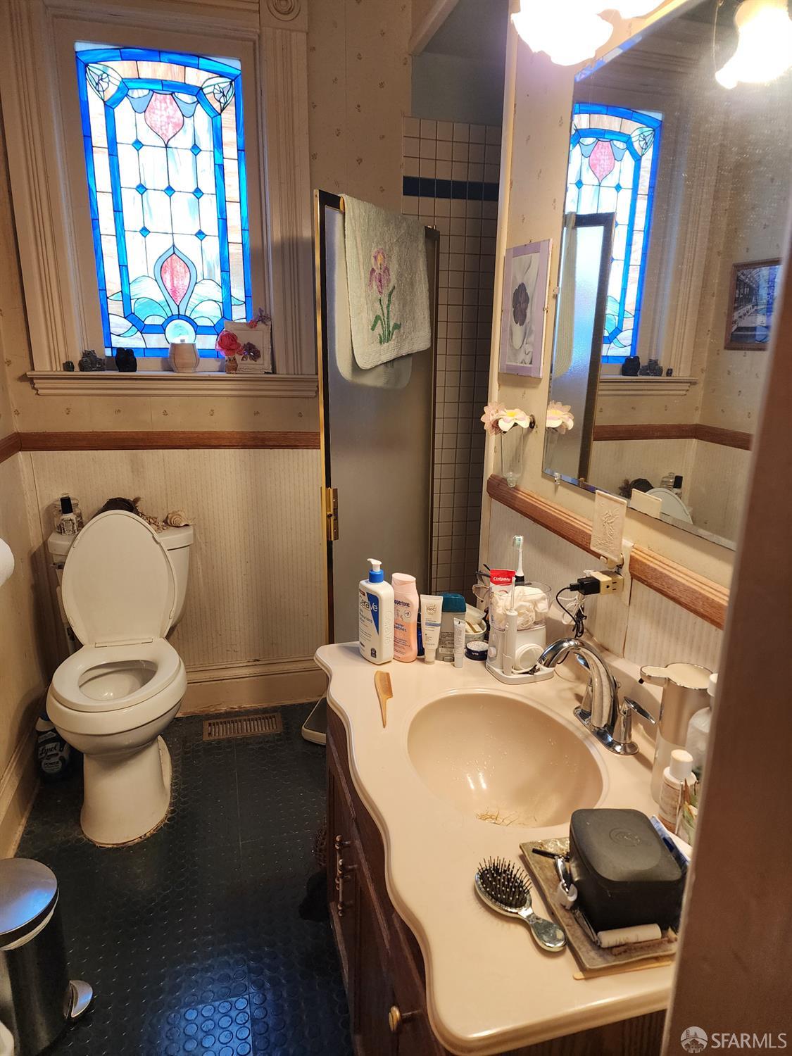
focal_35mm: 23
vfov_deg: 73.9
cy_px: 528
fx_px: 702
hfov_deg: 58.9
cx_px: 396
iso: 160
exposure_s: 1/120
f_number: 1.8
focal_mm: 6.4
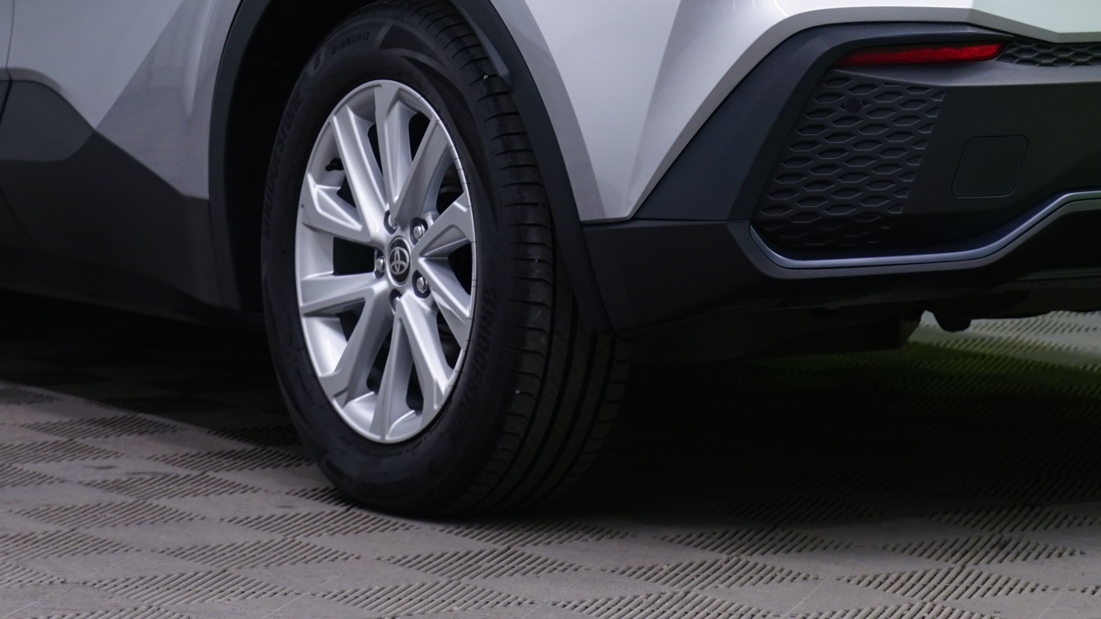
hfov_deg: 12.7
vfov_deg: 7.1
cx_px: 618
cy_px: -211
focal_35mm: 169
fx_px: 4934
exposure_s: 1/13
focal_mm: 70
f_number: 5.6
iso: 400
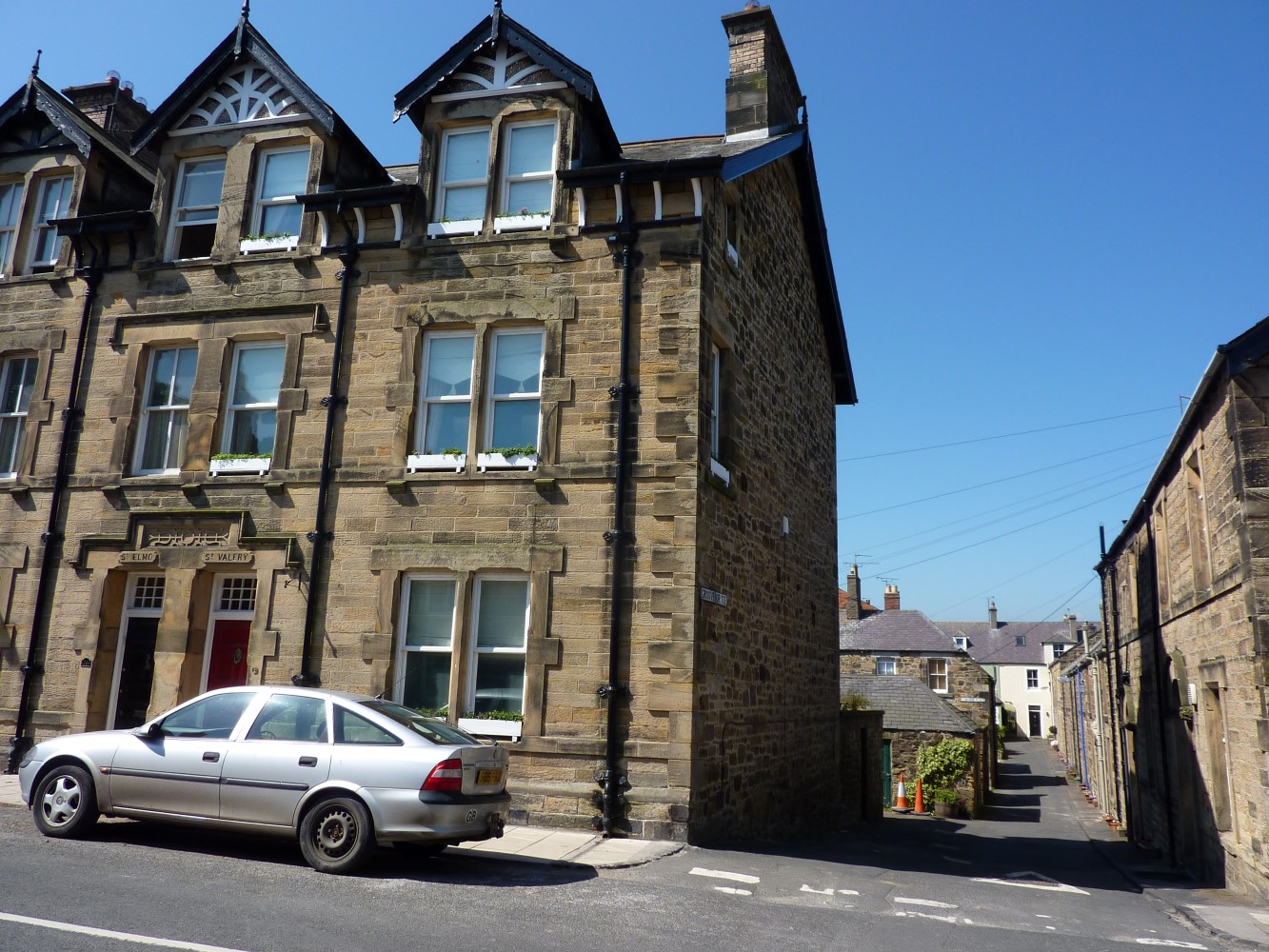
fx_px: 917
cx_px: 634
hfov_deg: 69.4
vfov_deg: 54.9
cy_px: 476
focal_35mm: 25
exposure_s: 1/400
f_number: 4.5
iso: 80
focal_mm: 4.1
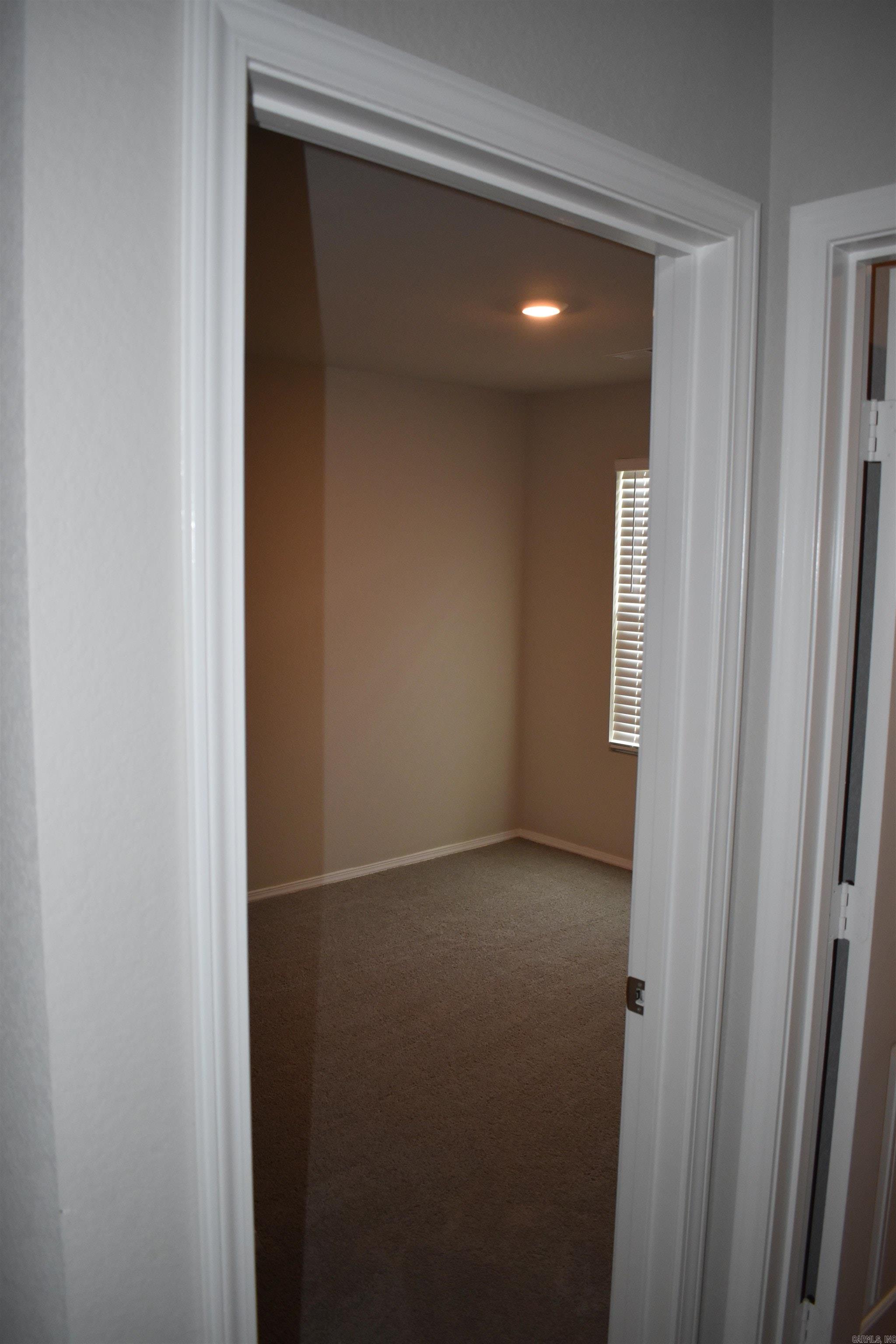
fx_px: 1008
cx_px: 448
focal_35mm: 27
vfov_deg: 67.4
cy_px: 672
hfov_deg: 47.9
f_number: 3.5
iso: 800
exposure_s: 1/200
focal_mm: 18
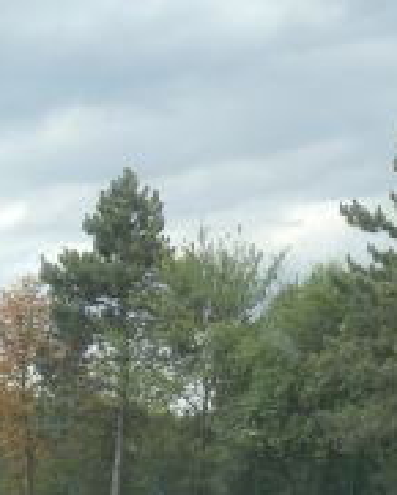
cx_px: 211
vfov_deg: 14.7
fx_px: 1922
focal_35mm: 131
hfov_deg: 11.8
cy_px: 328
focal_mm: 6.67
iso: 125
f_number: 3.9
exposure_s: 1/250
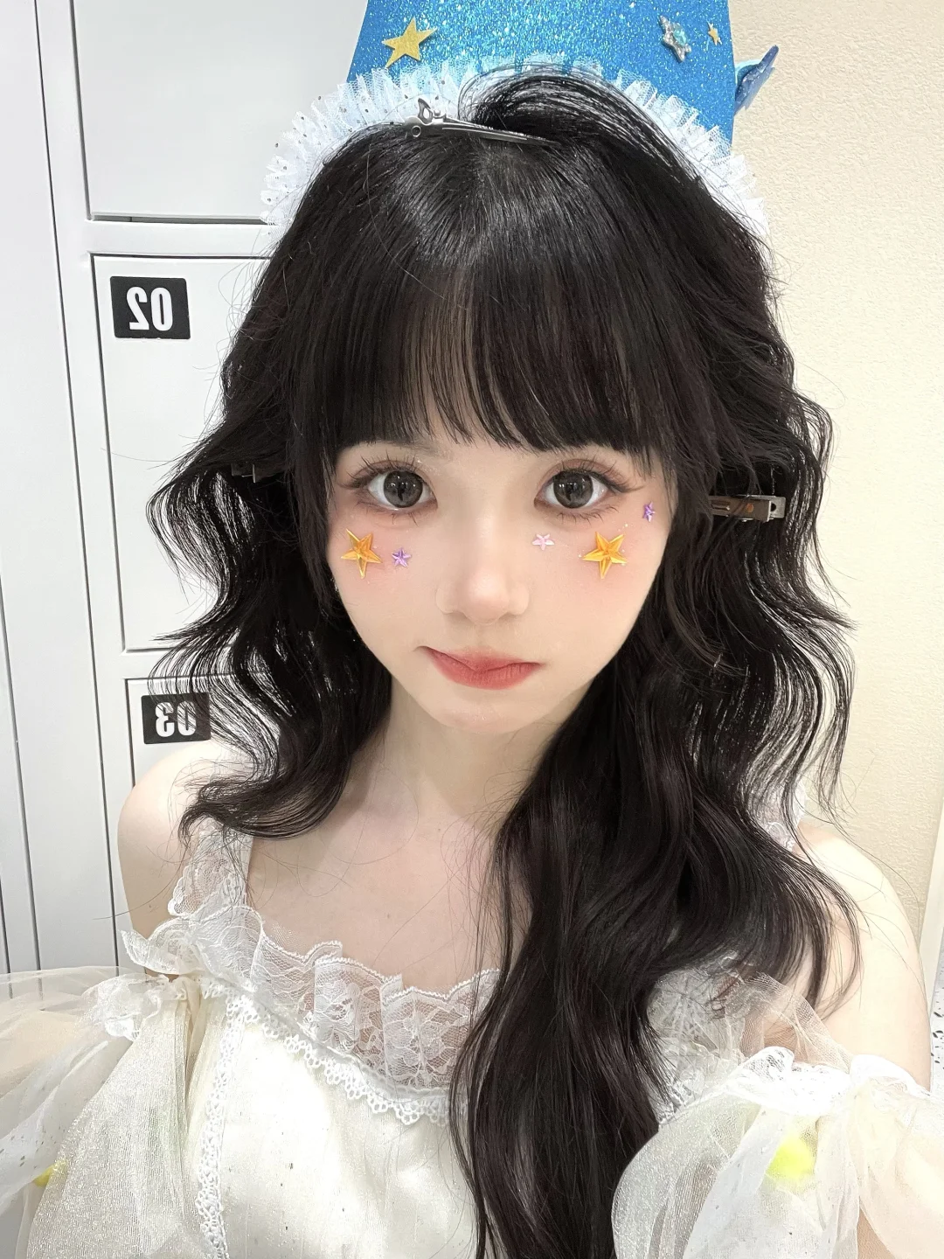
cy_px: 630
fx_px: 945
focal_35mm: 26
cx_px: 472
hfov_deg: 53.1
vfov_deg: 67.3
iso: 125
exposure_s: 1/60
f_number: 1.5
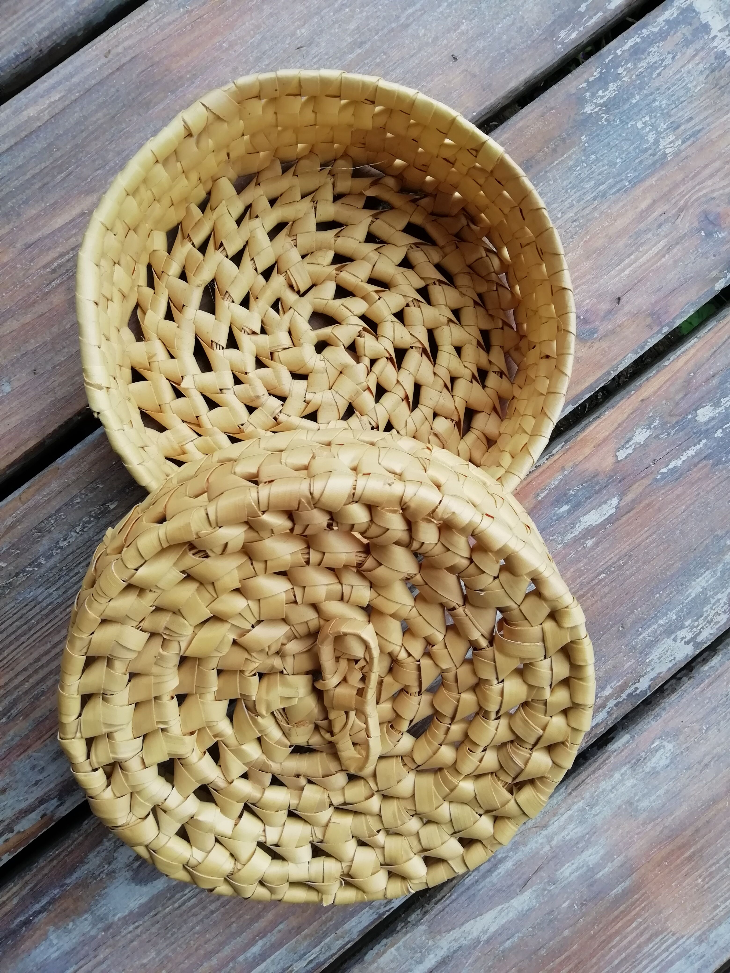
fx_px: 731
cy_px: 486
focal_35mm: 26
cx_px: 365
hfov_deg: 53.1
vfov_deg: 67.3
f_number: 2.2
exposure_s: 1/203
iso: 50
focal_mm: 3.21
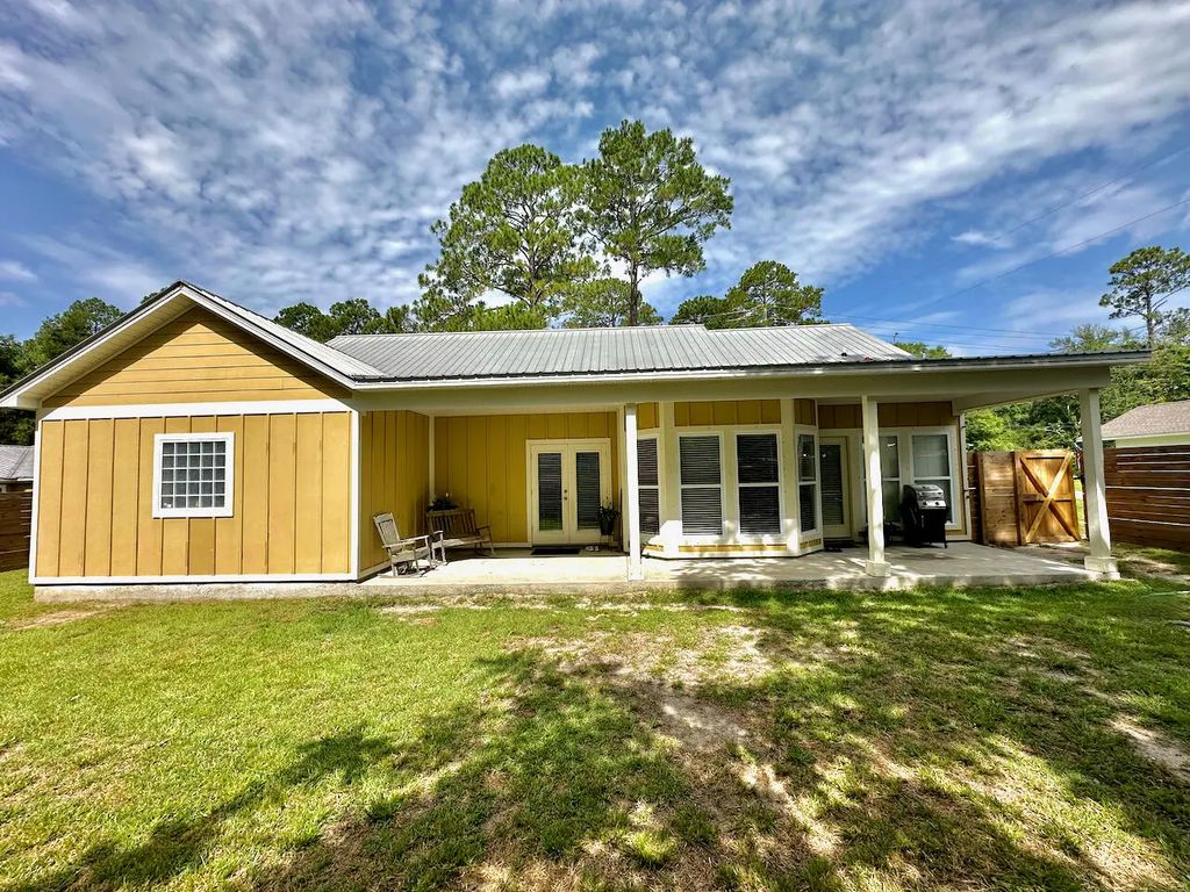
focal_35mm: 14
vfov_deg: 85.7
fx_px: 481
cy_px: 446
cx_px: 595
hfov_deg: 102.1
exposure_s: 1/2353
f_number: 2.2
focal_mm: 2.22
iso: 50
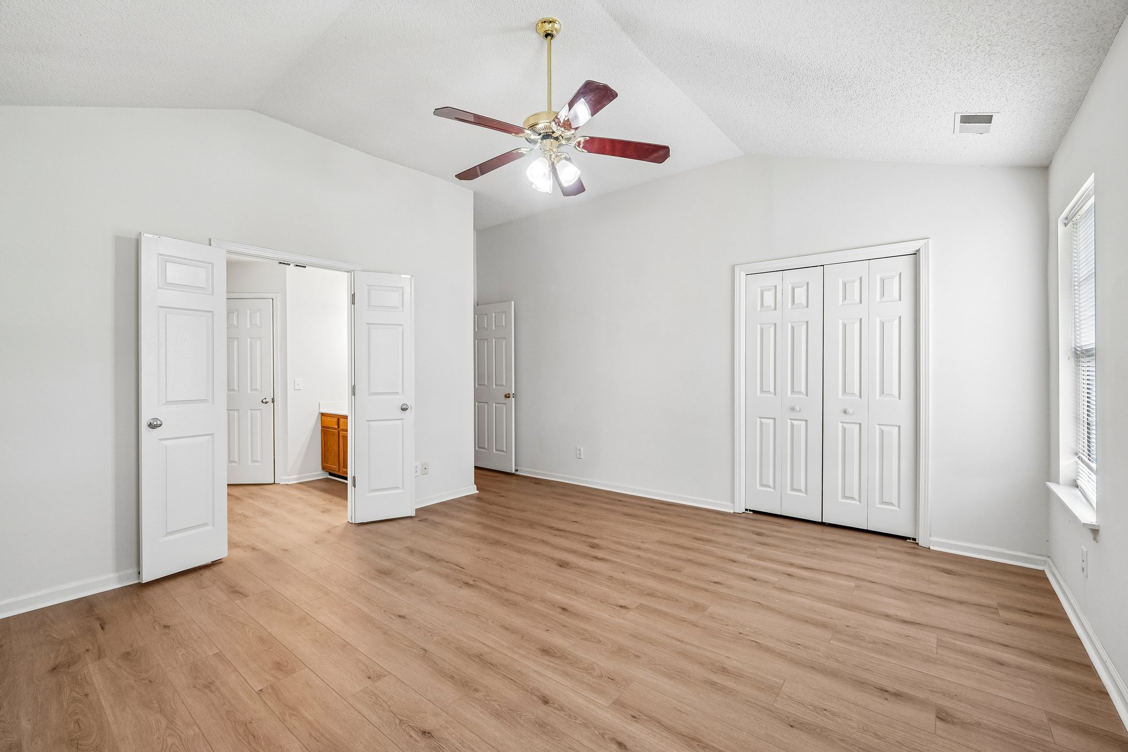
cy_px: 376
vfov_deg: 77.3
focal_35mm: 15
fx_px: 470
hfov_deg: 100.4
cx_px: 564
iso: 400
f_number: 8
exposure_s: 1/8
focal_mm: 10
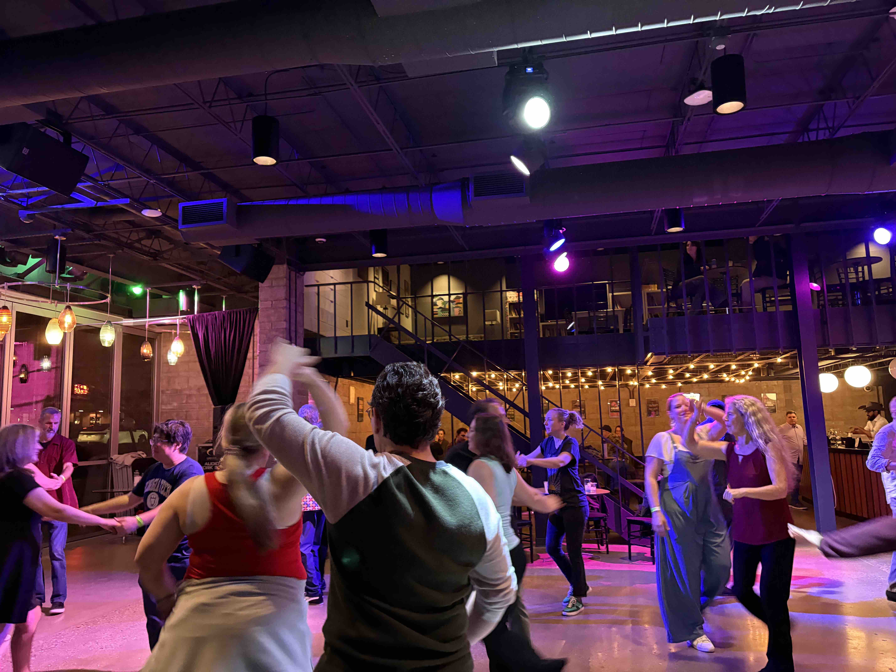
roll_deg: +1.4
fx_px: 673
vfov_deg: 53.1
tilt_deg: +7.8
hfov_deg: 67.3
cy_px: 336
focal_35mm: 26
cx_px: 448
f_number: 1.6
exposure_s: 1/35
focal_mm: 5.96
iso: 640
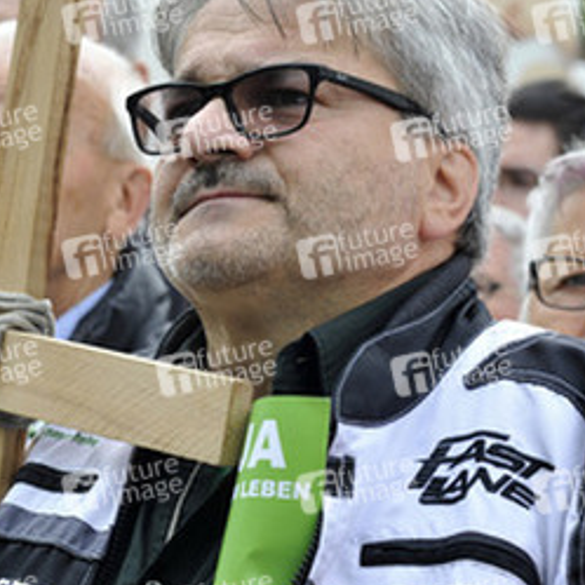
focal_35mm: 172
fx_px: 3289
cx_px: 153
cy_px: 310
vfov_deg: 10.2
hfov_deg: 10.1
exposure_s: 1/200
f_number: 11
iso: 640
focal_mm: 112
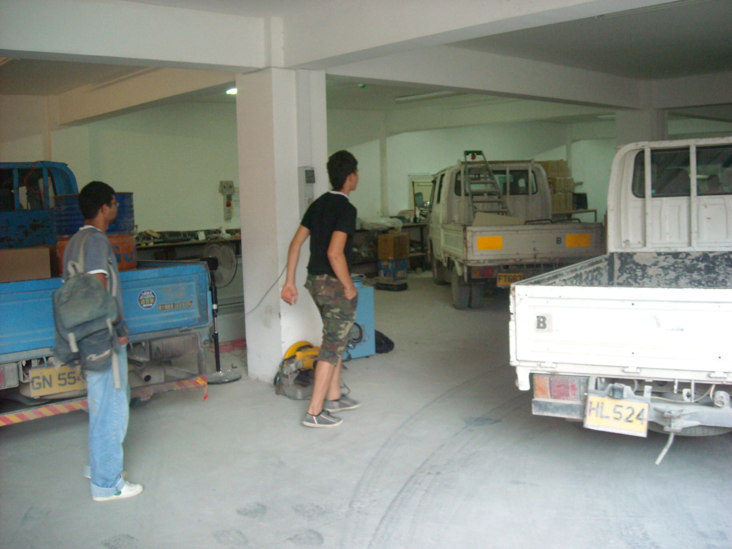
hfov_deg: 52.6
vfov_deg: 40.7
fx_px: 740
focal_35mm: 35
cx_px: 366
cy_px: 274
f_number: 2.8
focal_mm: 5.7
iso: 383
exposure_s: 1/60
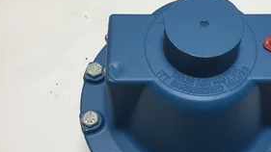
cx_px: 186
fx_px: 345
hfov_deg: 42.2
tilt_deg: -62.8
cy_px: 100
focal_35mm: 48
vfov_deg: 24.8
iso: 25
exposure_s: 1/120
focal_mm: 3.3
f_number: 2.4
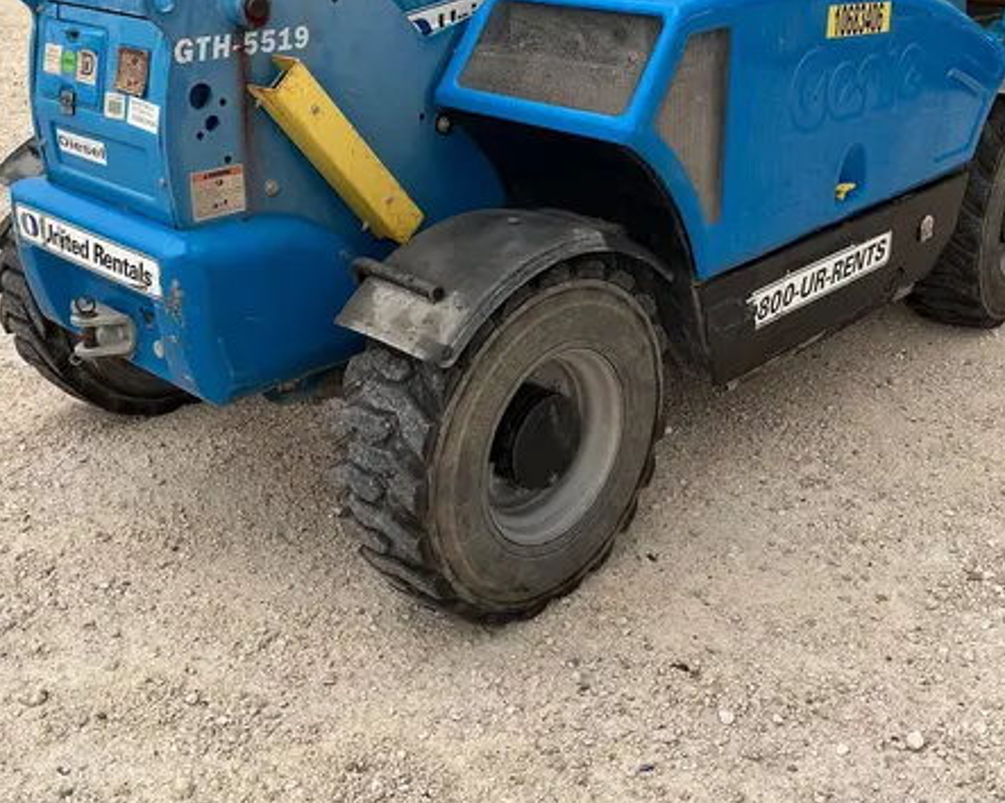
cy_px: 285
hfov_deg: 43.8
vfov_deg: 35.4
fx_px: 1249
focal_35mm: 42
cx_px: 515
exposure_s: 1/563
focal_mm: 5.1
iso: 50
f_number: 1.6
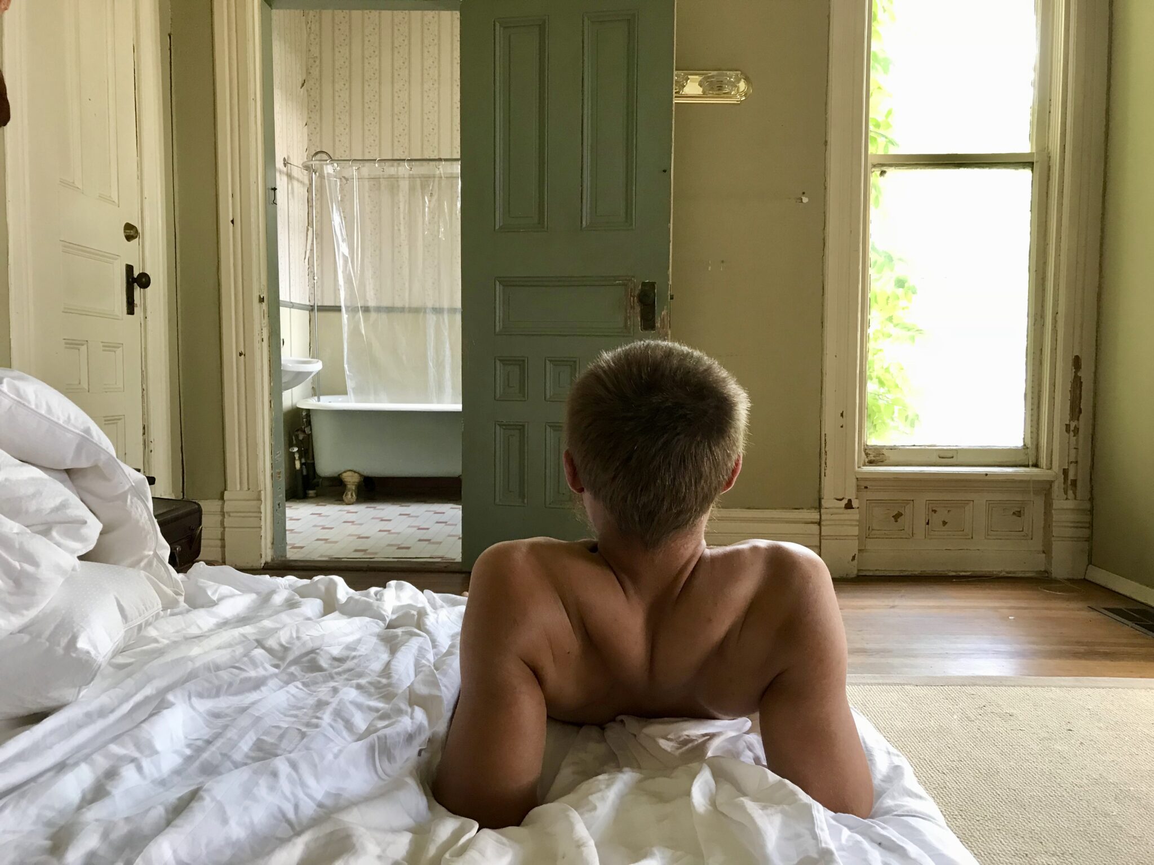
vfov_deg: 49.7
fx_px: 933
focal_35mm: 28
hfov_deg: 63.4
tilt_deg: -6.0
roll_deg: -0.6
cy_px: 432
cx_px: 577
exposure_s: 1/17
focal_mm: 3.99
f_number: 1.8
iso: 40
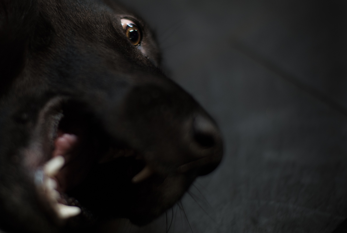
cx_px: 174
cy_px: 116
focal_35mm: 58
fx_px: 560
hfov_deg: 34.4
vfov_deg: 23.5
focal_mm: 58
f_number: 1.2
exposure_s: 1/160
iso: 900
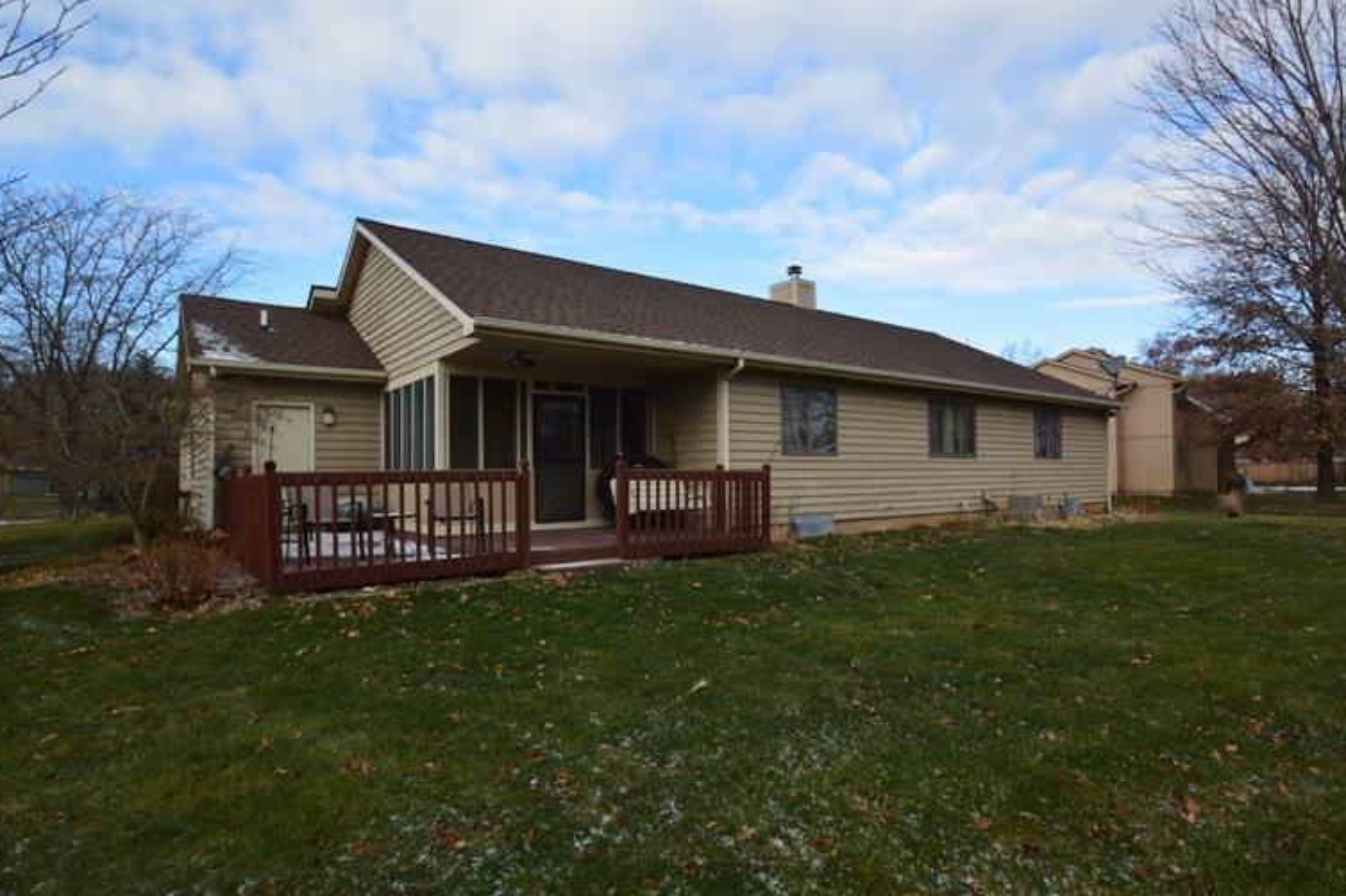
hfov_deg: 91.5
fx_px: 655
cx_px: 702
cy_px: 427
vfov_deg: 68.7
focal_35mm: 18
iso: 400
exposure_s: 1/250
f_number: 10
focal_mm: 11
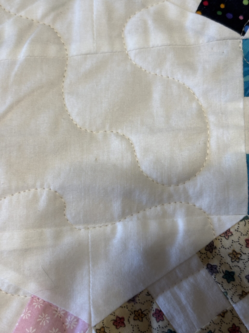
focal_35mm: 52
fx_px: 499
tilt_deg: -81.9
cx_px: 124
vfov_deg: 36.8
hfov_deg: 28.0
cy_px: 166
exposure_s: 1/60
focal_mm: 5.96
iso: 64
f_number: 1.6
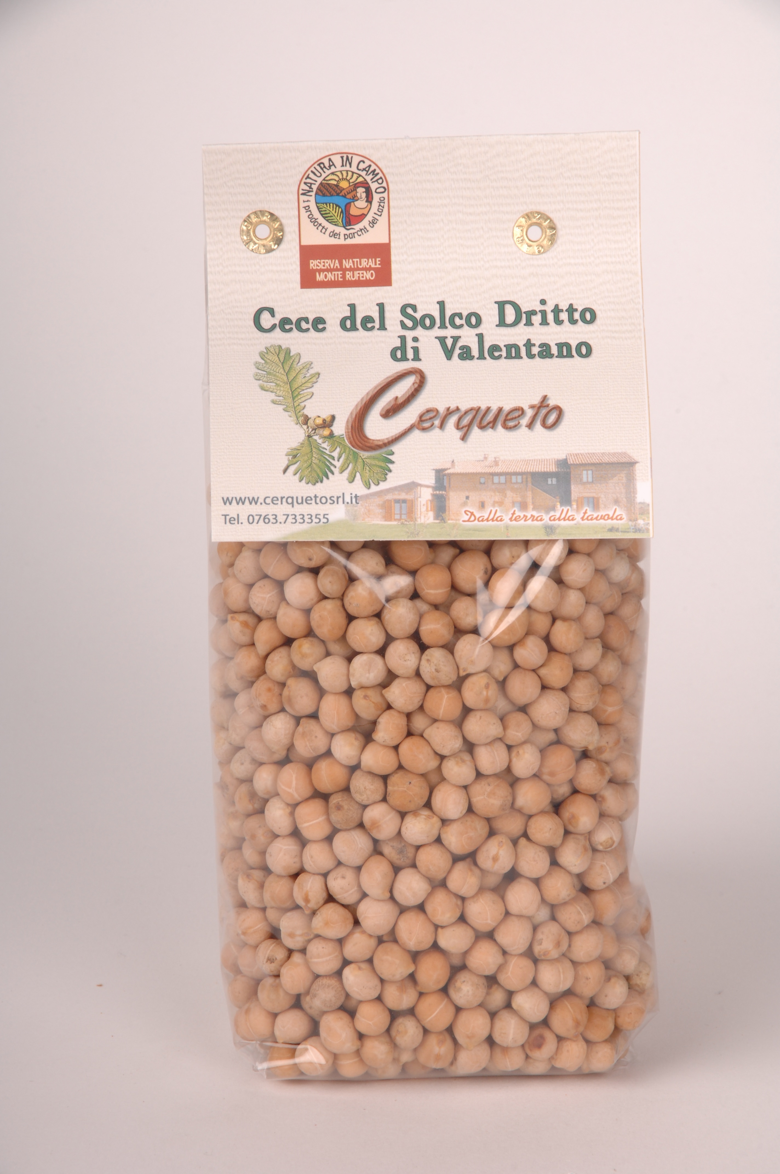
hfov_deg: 7.3
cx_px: 390
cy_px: 587
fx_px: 6109
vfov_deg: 11.0
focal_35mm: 188
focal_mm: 125
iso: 200
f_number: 20
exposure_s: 1/160
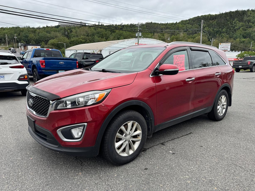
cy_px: 95
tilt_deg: -12.1
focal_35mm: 25
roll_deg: -1.1
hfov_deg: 69.4
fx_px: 184
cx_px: 130
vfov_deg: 54.9
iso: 80
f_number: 1.78
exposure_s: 1/938
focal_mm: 6.76
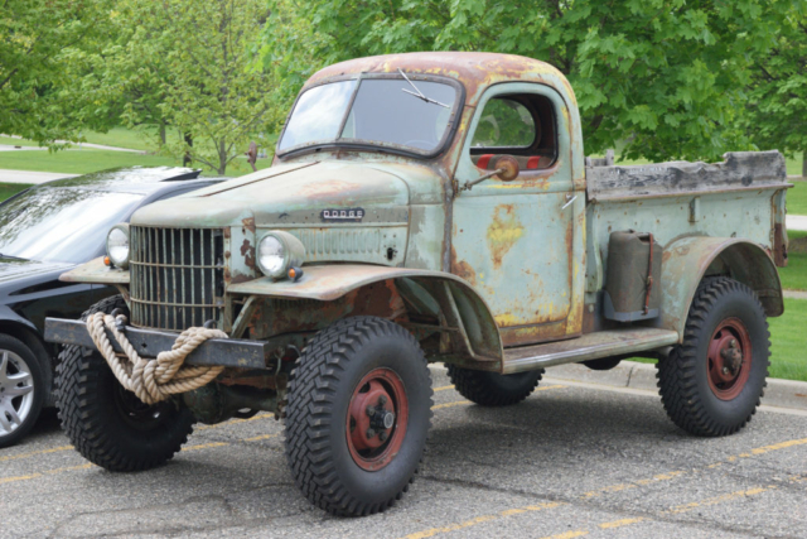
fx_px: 1850
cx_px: 404
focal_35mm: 82
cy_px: 270
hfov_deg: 24.6
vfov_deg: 16.6
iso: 500
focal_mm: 55
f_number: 5.6
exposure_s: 1/1000
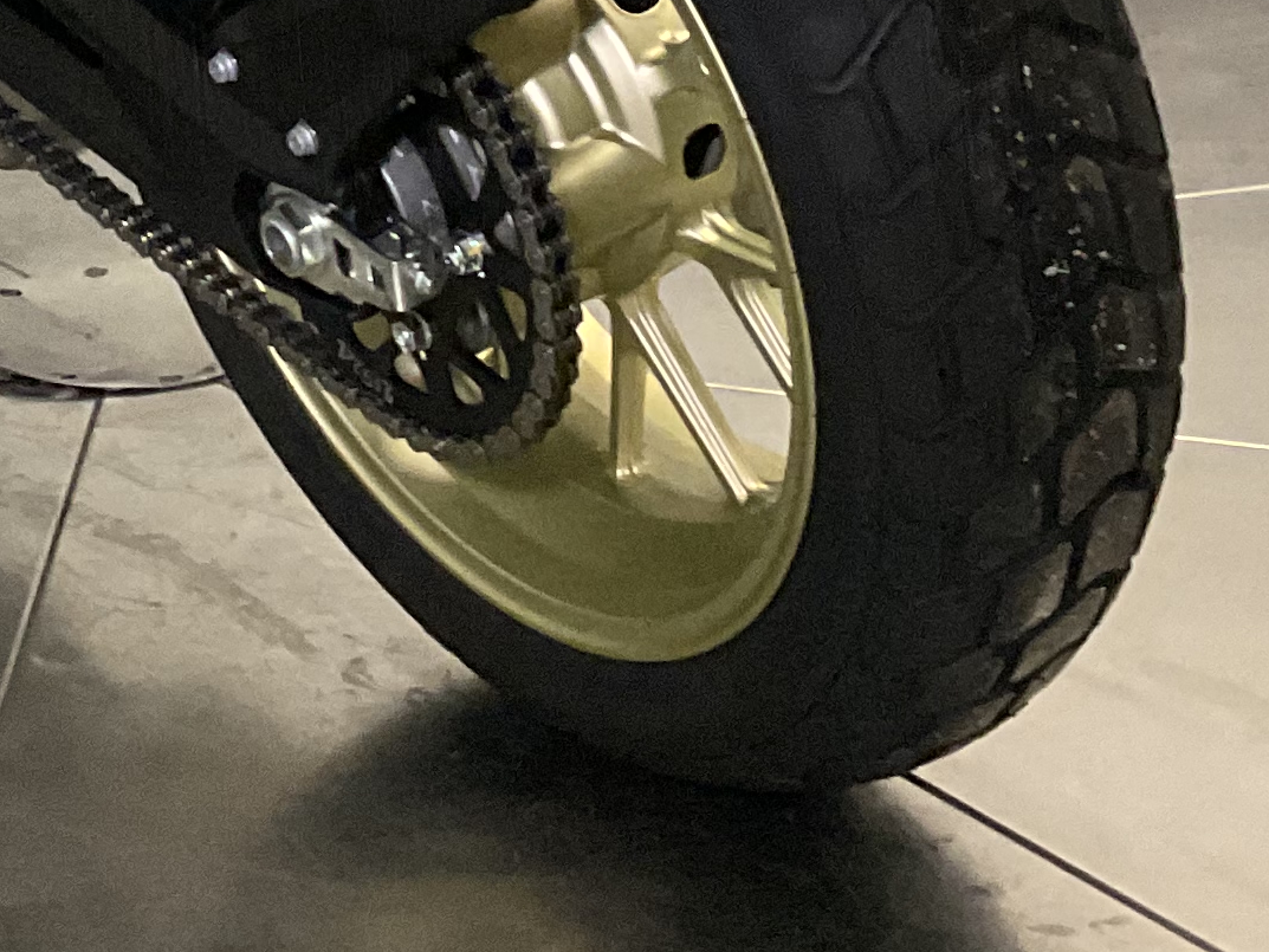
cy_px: -519
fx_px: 3996
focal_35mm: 109
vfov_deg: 12.8
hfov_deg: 17.8
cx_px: 144
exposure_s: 1/60
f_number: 1.8
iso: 250
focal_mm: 3
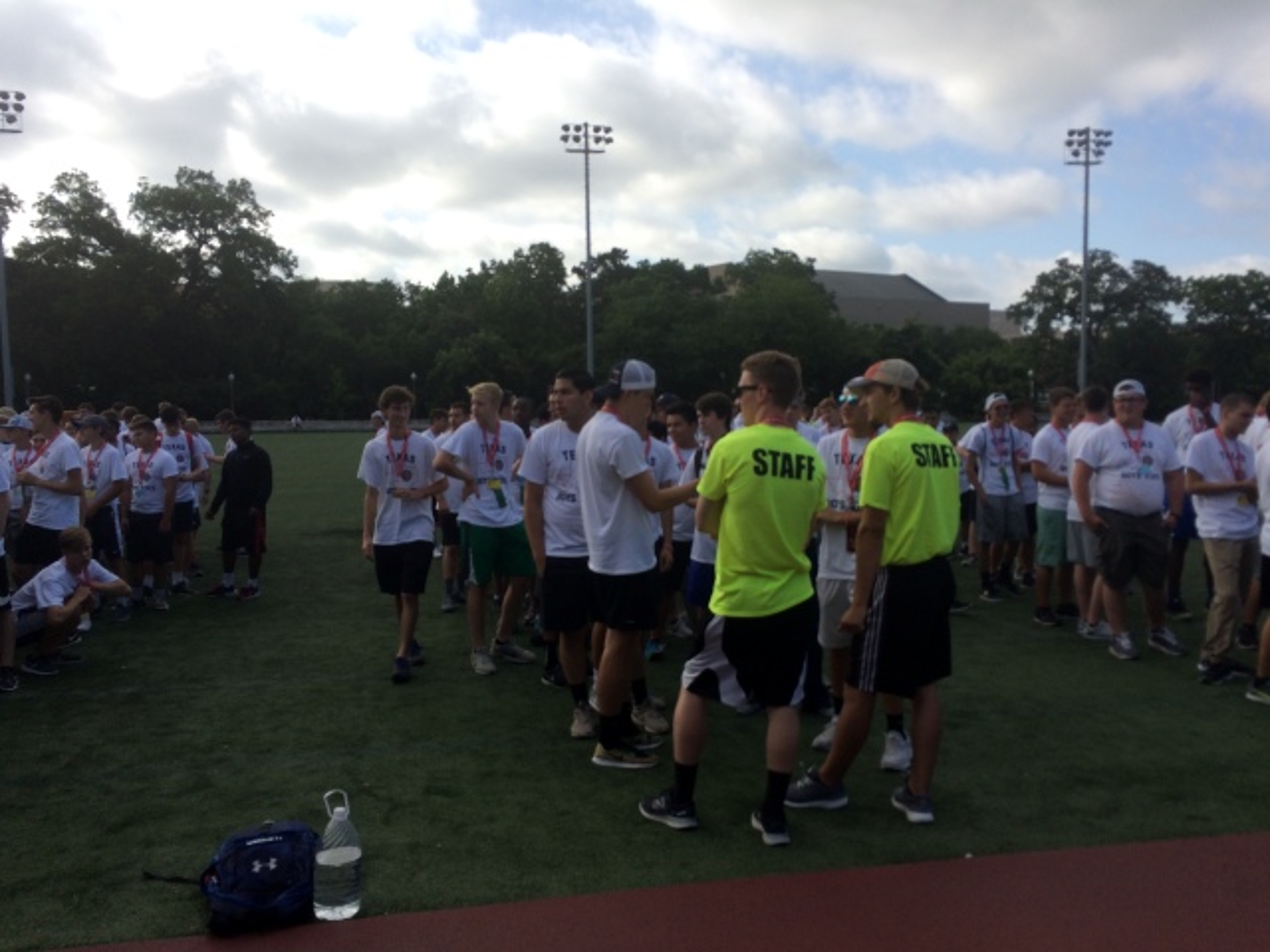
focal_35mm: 29
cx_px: 635
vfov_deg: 48.2
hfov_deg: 61.7
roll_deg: +0.9
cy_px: 476
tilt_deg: -7.8
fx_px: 1064
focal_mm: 4.15
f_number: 2.2
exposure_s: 1/1244
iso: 32
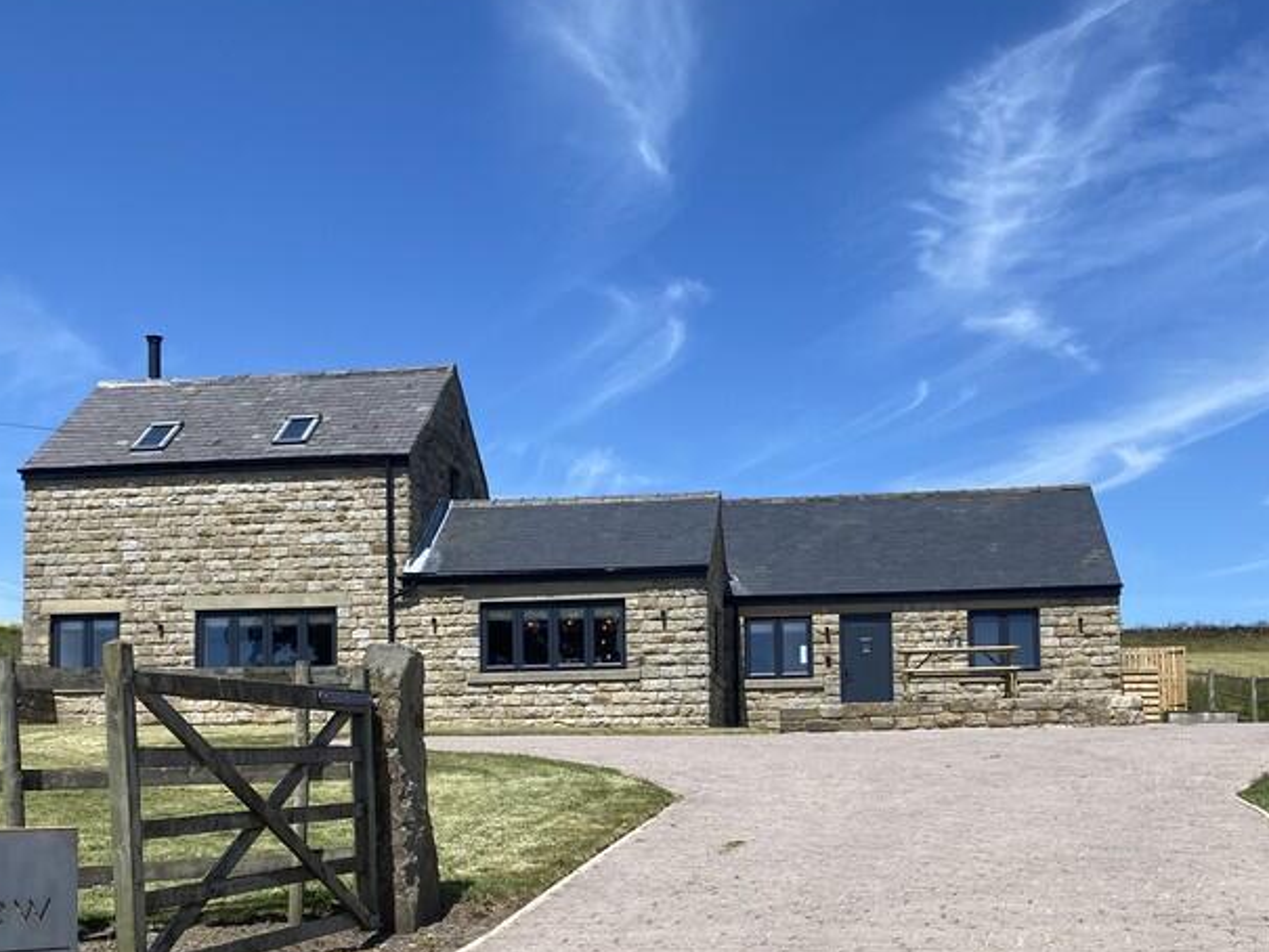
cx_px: 671
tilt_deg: +4.7
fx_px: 1613
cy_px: 711
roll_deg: -0.6
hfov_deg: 42.9
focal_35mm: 44
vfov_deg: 32.3
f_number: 1.8
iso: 32
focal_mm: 4.25
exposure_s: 1/3125
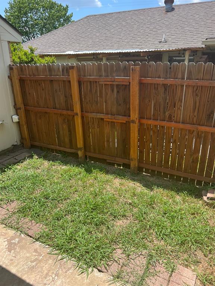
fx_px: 215
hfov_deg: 53.1
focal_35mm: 26
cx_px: 108
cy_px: 143
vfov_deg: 67.3
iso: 50
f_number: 1.5
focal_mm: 5.7
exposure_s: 1/1724
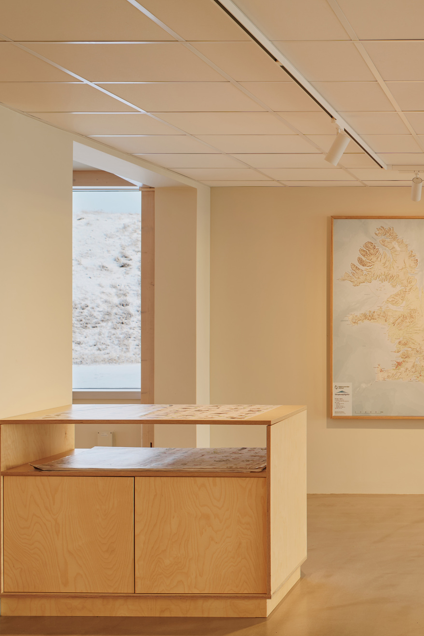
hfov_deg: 25.5
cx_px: 228
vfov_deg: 37.5
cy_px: 320
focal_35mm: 53
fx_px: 937
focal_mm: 35
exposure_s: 1/2
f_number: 2.8
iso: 64
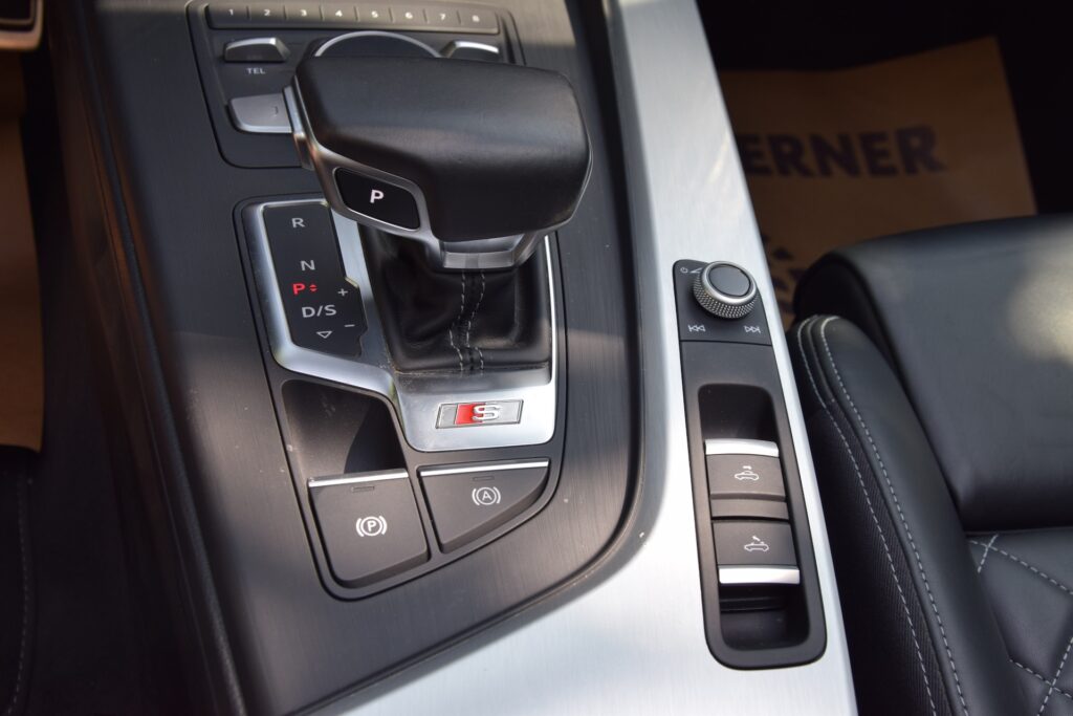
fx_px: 1341
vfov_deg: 29.9
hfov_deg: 43.6
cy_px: 358
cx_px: 536
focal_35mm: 45
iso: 400
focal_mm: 30
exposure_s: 1/250
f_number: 8
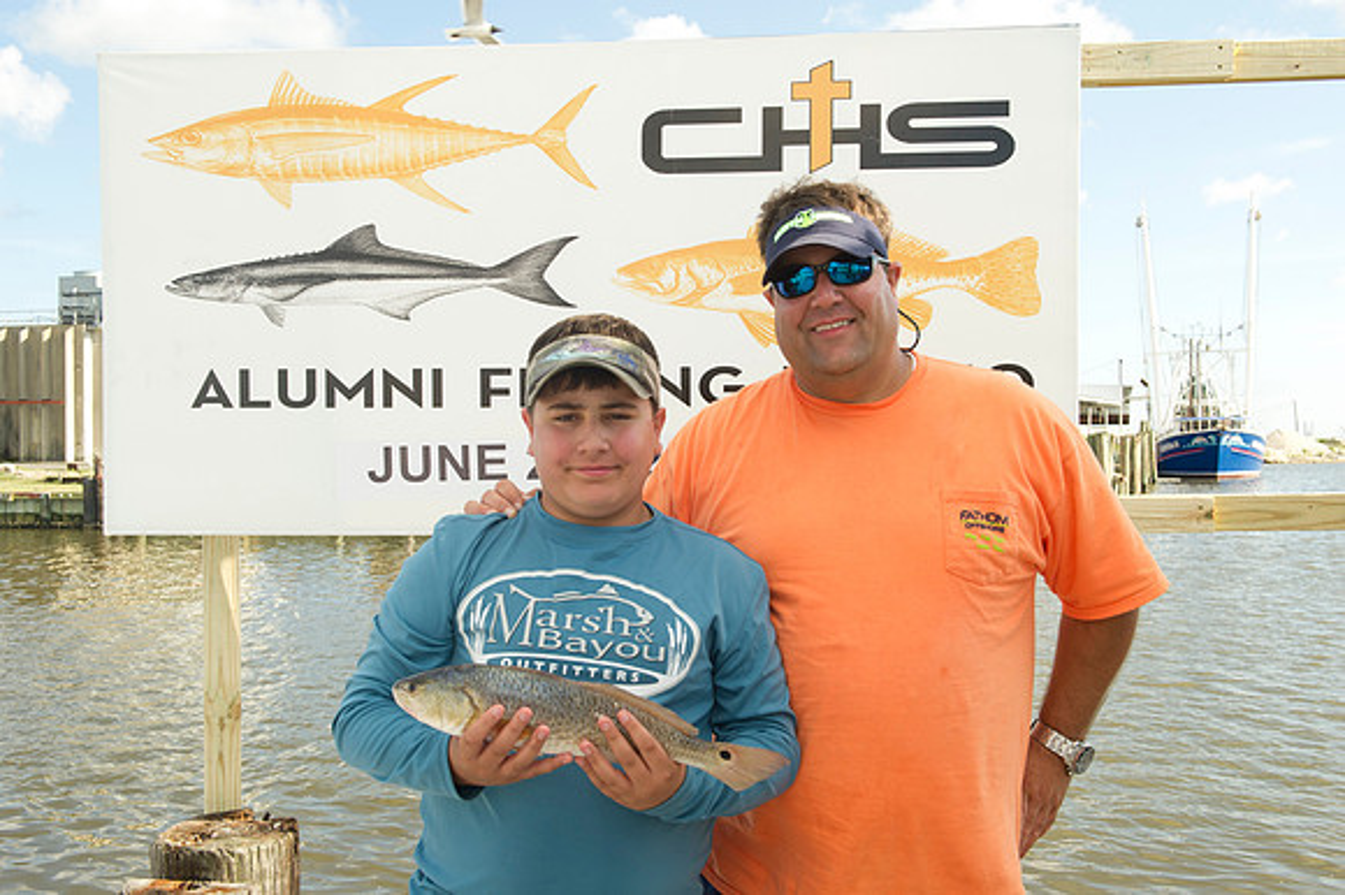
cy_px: 448
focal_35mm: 36
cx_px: 672
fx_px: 1344
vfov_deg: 36.8
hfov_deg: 53.2
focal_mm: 36
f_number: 10
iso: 400
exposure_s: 1/160
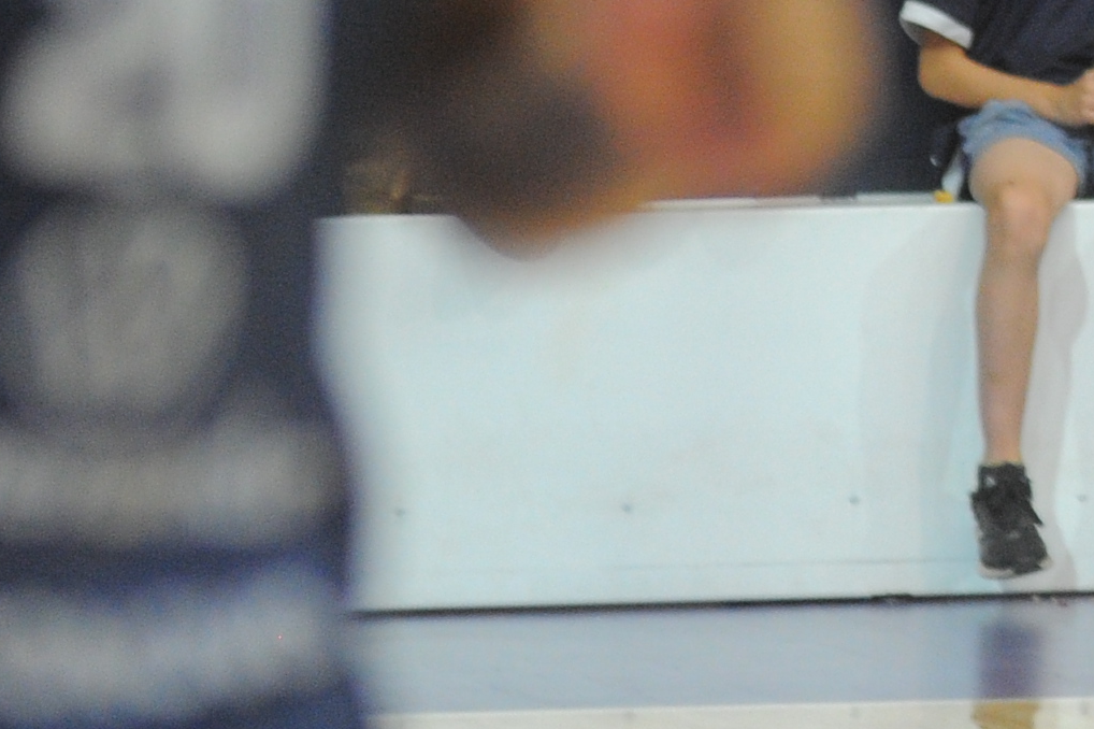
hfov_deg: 2.5
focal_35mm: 836
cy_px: 26
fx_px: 25395
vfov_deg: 1.6
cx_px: 1641
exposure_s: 1/400
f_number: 4
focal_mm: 200
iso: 3200
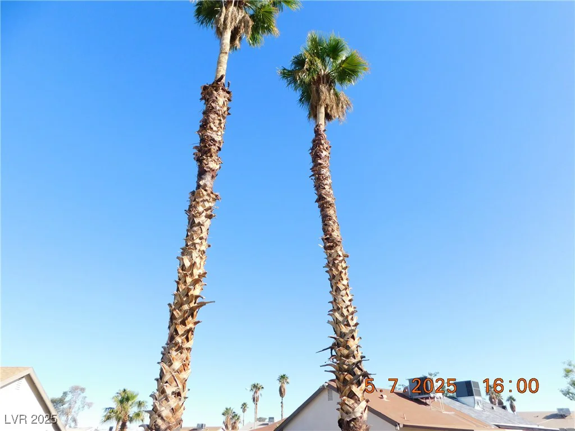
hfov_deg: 73.9
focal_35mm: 23
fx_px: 382
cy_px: 216
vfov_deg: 58.9
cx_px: 288
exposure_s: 1/800
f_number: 3
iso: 125
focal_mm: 4
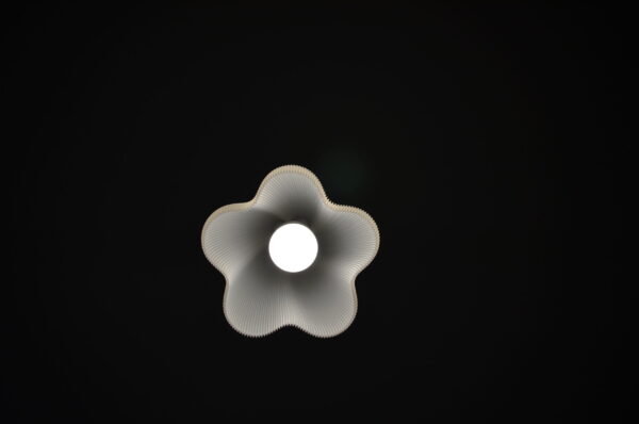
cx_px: 320
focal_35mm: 57
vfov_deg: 23.7
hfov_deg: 35.1
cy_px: 212
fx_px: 1010
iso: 160
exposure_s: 1/250
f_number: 8
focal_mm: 38
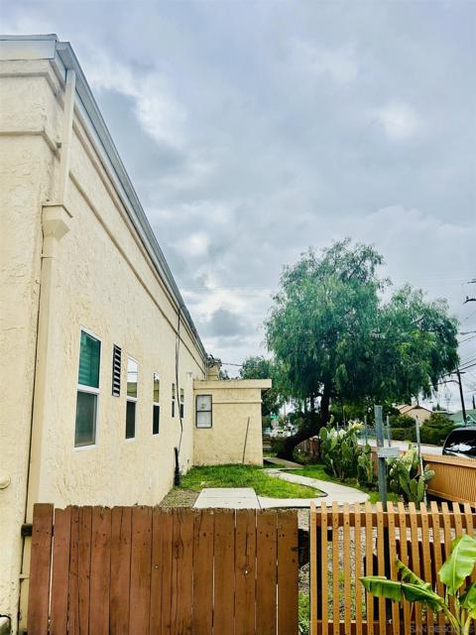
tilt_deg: +12.6
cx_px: 238
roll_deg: +1.5
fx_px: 477
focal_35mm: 26
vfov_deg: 67.3
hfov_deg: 53.1
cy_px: 318
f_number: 1.5
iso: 50
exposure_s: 1/4444
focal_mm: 5.7
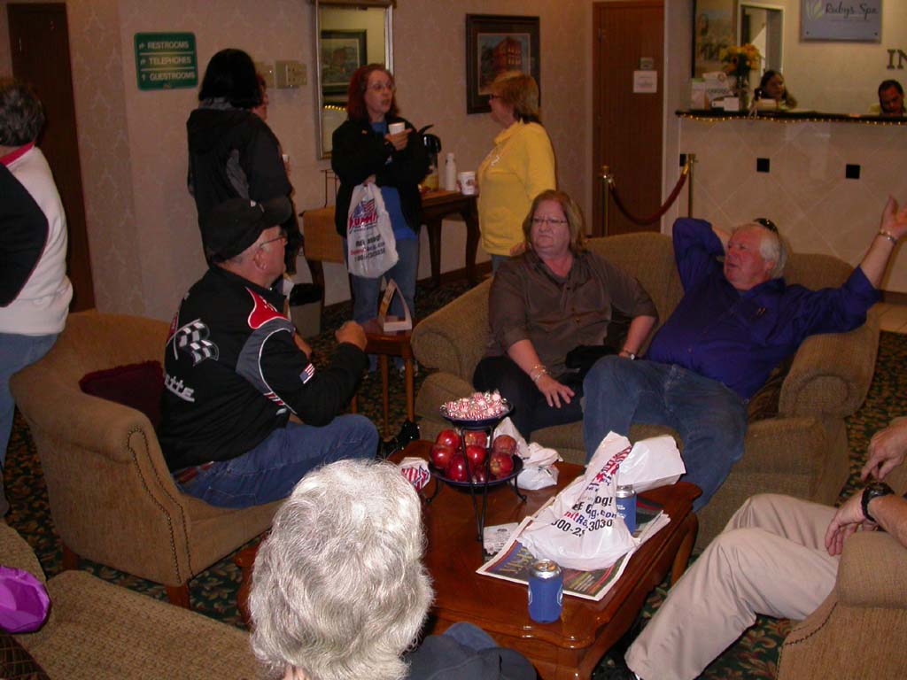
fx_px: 996
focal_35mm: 38
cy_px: 340
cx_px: 454
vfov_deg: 37.7
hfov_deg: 49.0
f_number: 2.6
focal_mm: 7.85
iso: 200
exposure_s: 1/60
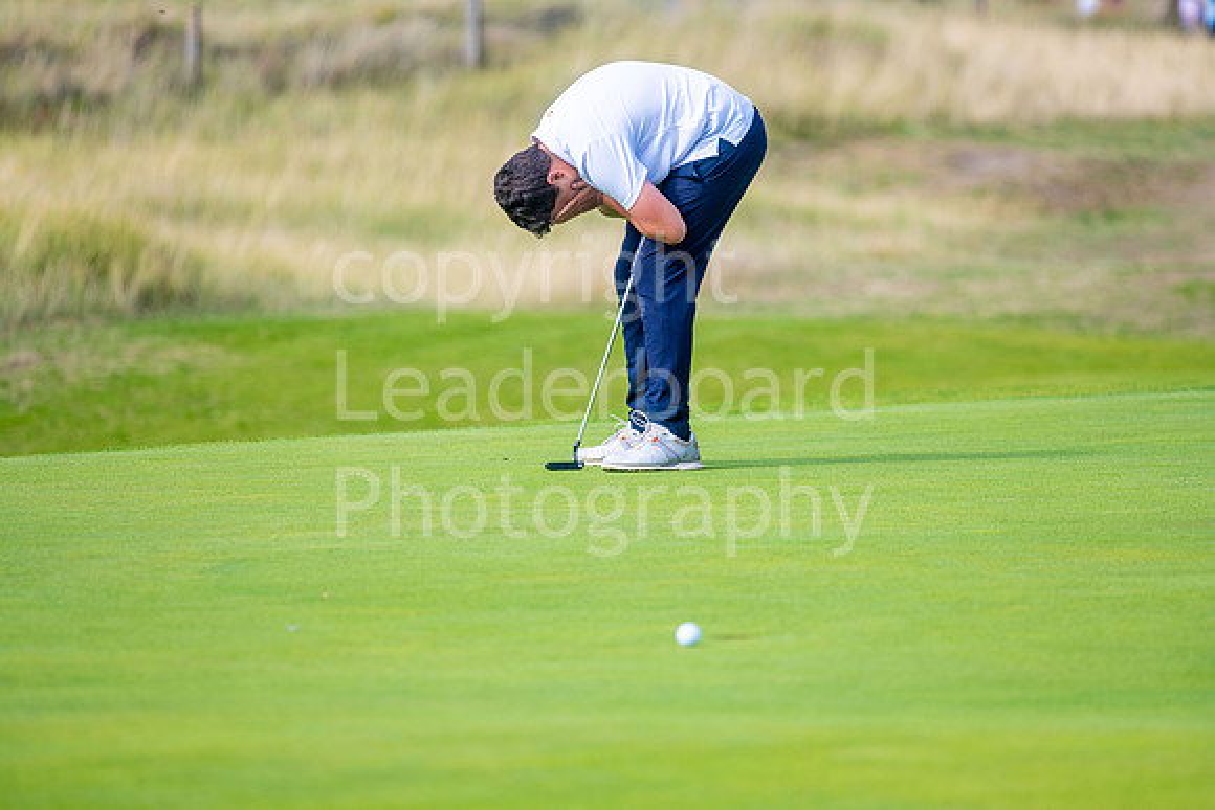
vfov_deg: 4.6
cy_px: 405
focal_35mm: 300
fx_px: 10127
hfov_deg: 6.9
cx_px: 608
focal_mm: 300
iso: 160
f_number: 5
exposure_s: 1/1250
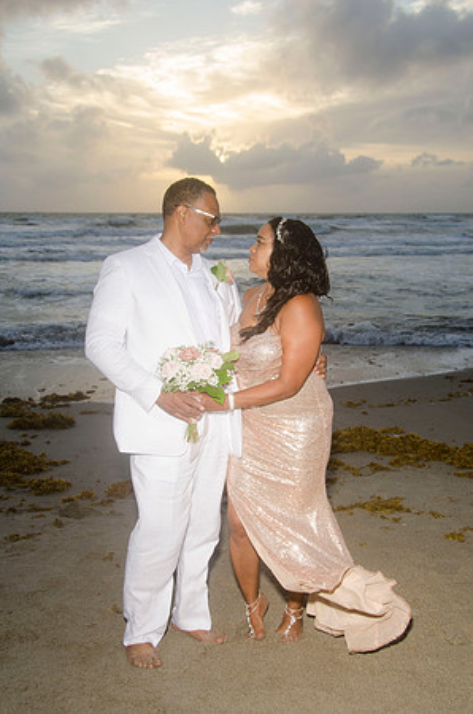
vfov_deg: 46.5
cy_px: 357
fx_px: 832
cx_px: 236
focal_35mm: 42
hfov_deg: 31.8
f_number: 5.6
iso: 100
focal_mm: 28
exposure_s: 1/200
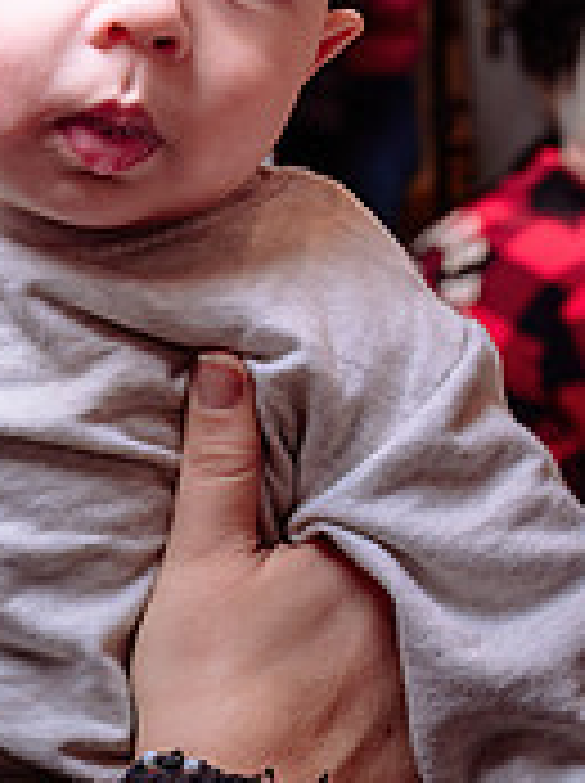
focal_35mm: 97
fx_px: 2191
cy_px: 253
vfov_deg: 20.2
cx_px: -166
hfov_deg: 14.6
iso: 200
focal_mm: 28
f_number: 5
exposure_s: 1/60
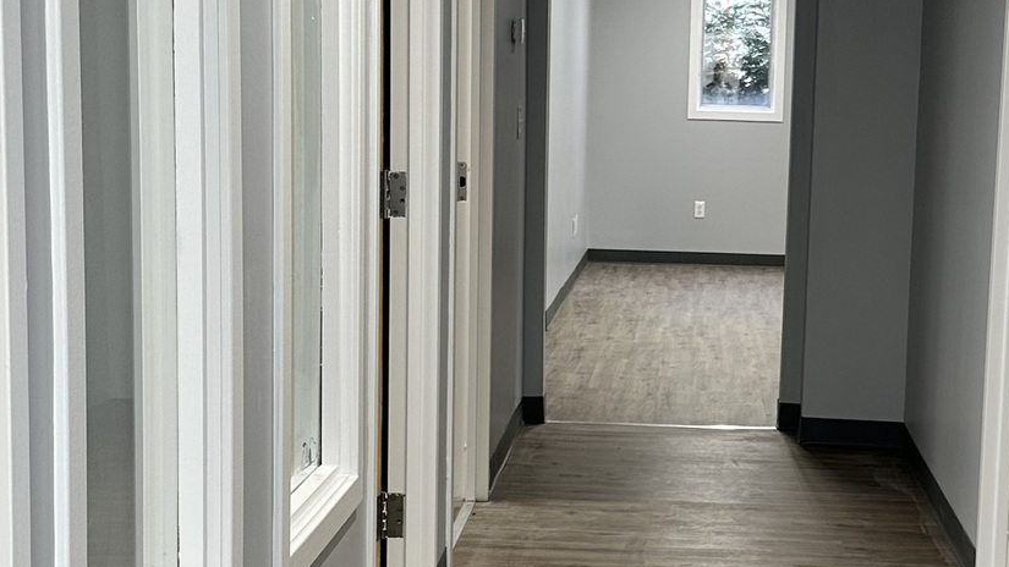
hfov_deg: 28.8
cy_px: 348
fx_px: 1953
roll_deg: -2.7
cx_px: 663
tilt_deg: -6.6
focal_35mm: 73
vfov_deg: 16.5
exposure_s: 1/100
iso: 100
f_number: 1.78
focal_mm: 6.86
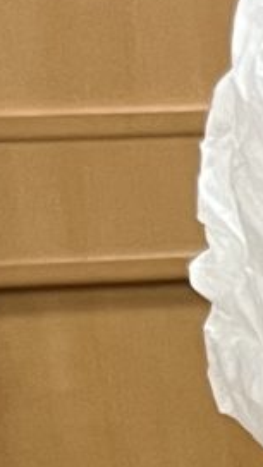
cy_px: 1210
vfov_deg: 7.4
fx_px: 3310
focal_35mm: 267
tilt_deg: -21.2
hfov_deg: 4.2
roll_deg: +1.9
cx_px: 1105
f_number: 1.6
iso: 100
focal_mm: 5.1
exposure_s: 1/60
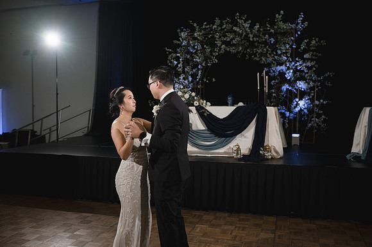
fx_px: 363
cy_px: 124
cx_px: 186
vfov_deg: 37.6
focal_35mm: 35
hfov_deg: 54.2
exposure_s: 1/200
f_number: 4
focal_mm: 35
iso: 400
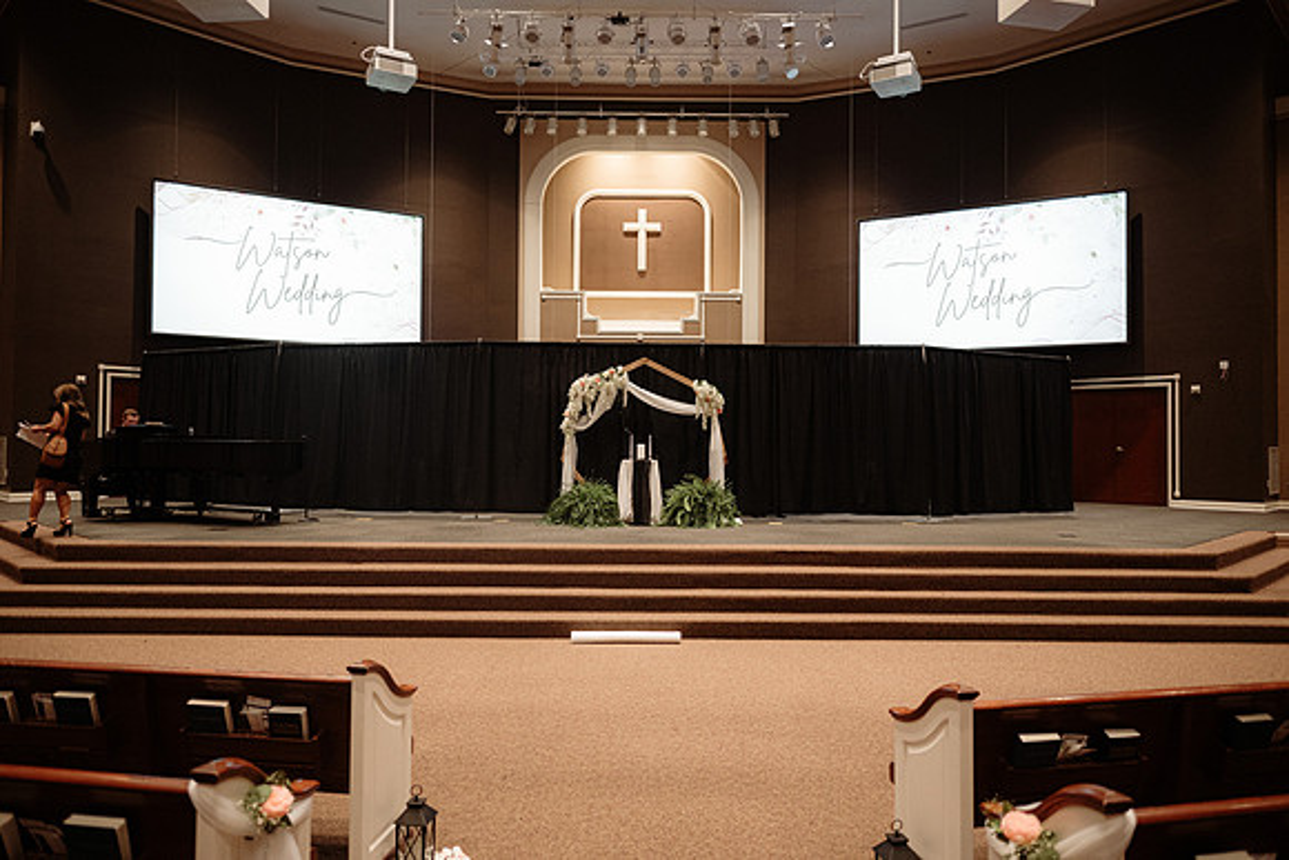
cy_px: 430
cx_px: 644
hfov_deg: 73.7
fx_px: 859
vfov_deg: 53.2
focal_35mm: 24
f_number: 2.2
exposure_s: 1/400
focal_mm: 24
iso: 2000
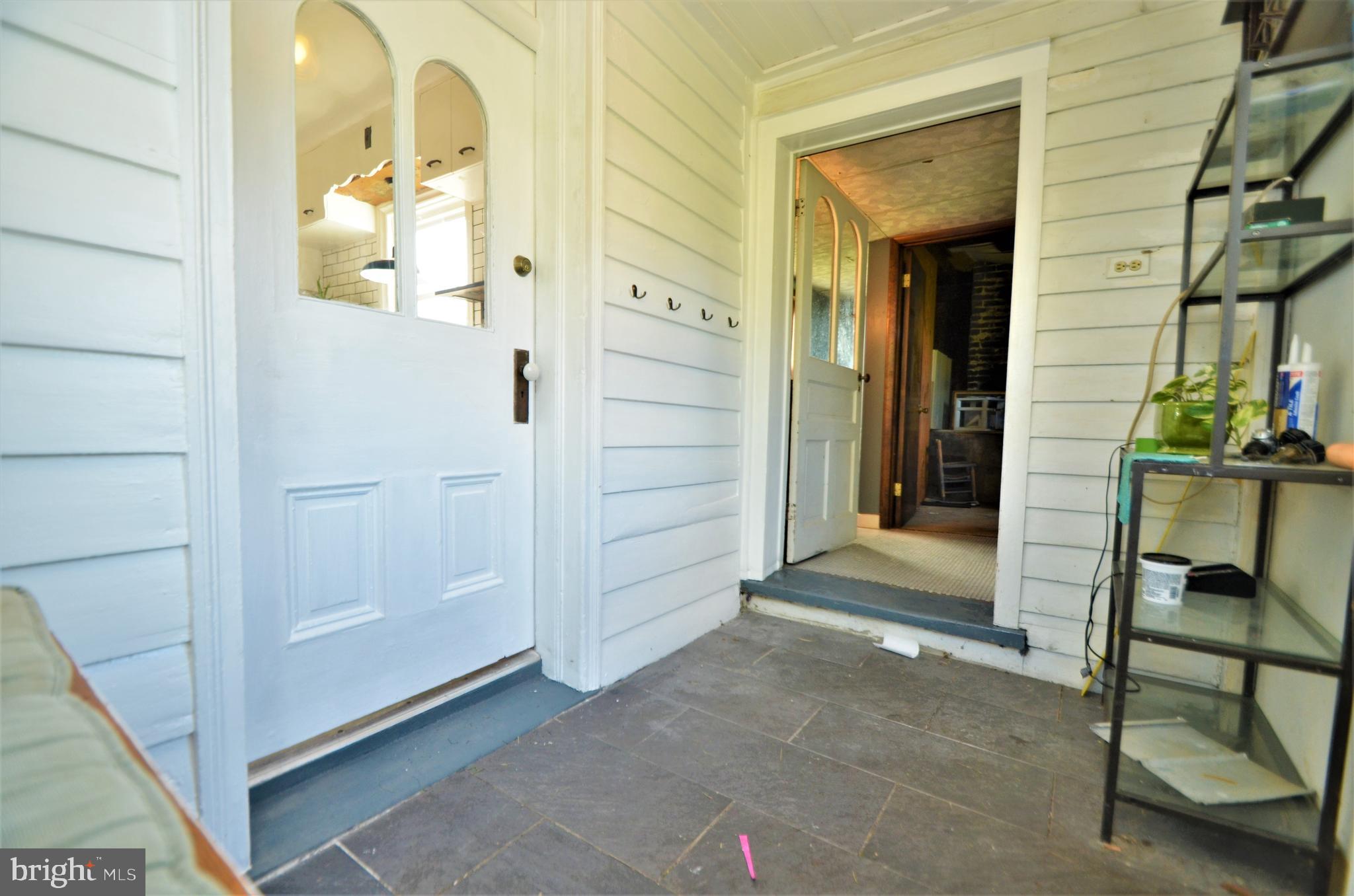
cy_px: 448
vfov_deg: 77.1
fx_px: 563
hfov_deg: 100.5
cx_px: 677
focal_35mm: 15
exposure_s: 1/60
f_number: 4
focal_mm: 10
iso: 280
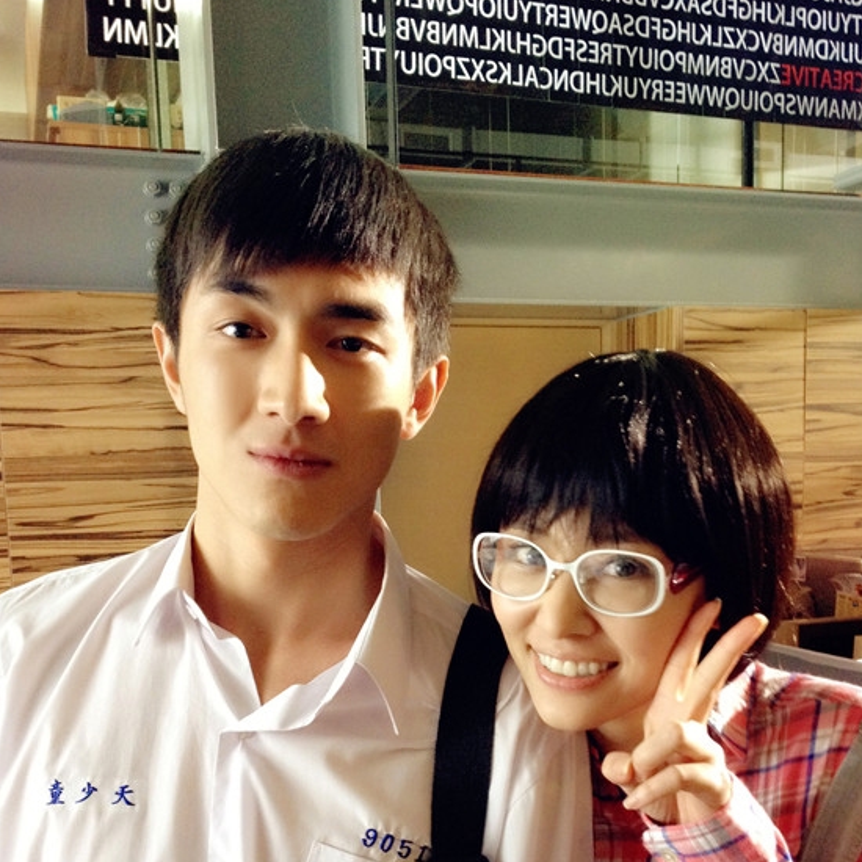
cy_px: 613
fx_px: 1268
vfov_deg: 36.9
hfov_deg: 37.5
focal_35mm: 45
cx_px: 458
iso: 250
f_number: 2.4
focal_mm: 4.28
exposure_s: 1/20
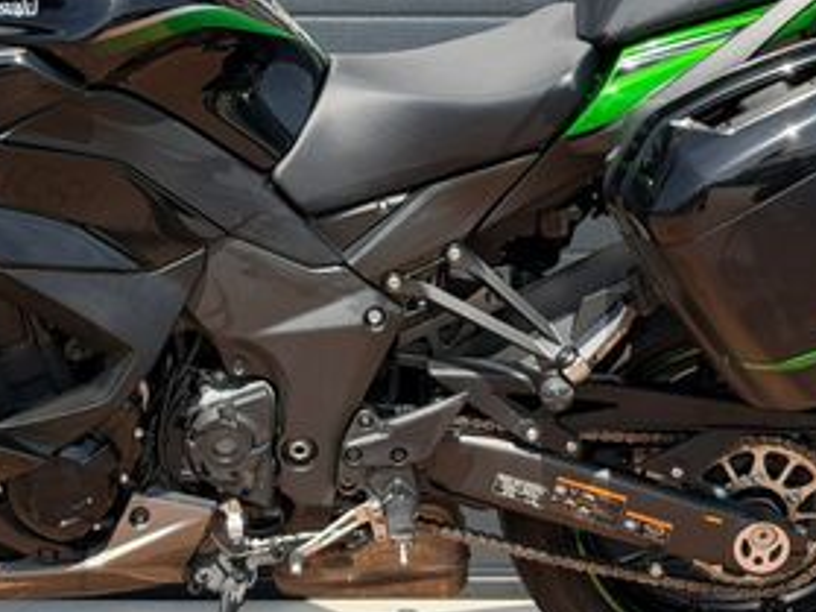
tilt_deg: -4.6
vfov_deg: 13.4
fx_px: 2592
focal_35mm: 110
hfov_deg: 17.8
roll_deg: +0.5
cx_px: 249
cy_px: 255
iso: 100
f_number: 1.78
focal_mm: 6.76
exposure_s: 1/3096
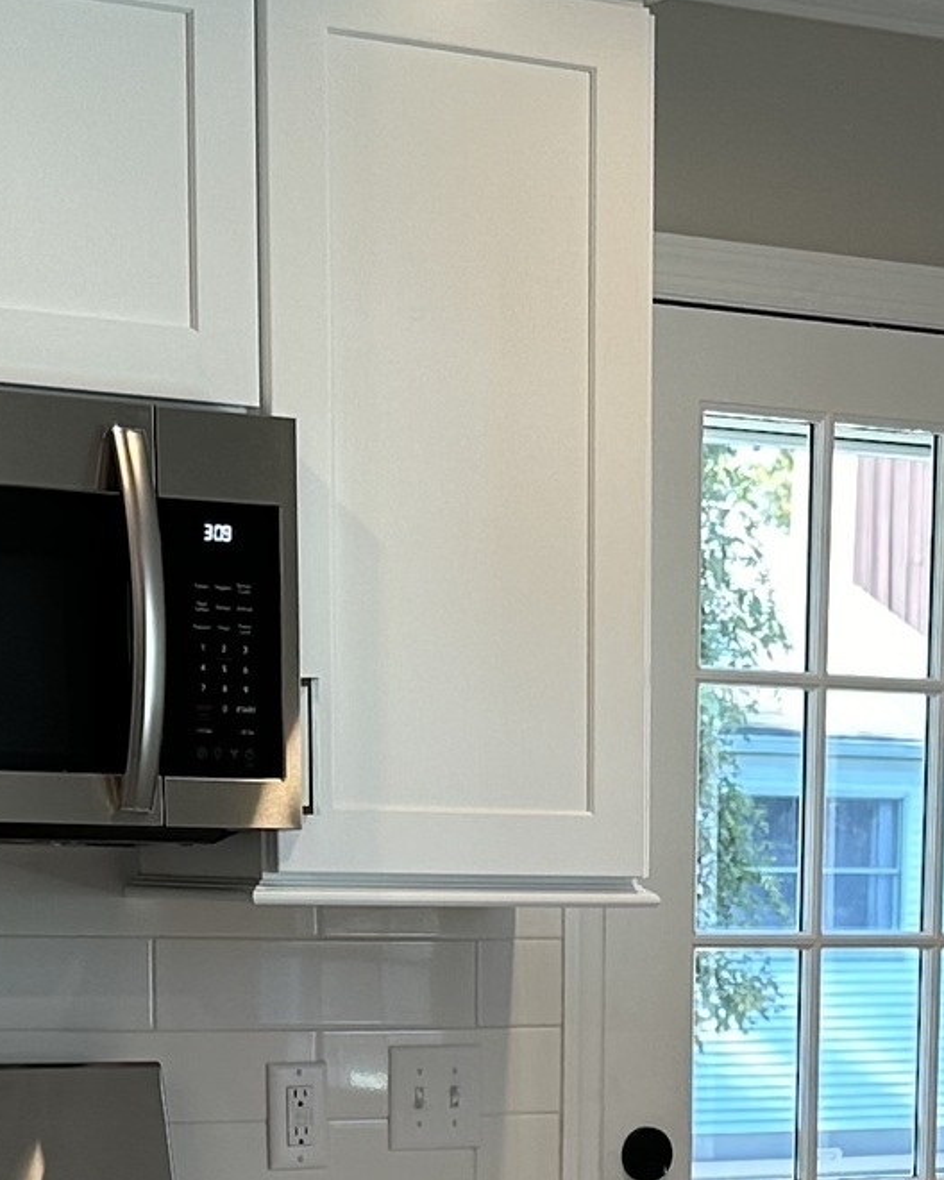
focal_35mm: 109
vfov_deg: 16.8
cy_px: 1454
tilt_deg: -9.1
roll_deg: -1.1
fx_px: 3807
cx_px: 760
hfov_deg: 14.1
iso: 100
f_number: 1.78
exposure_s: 1/120
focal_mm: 6.86
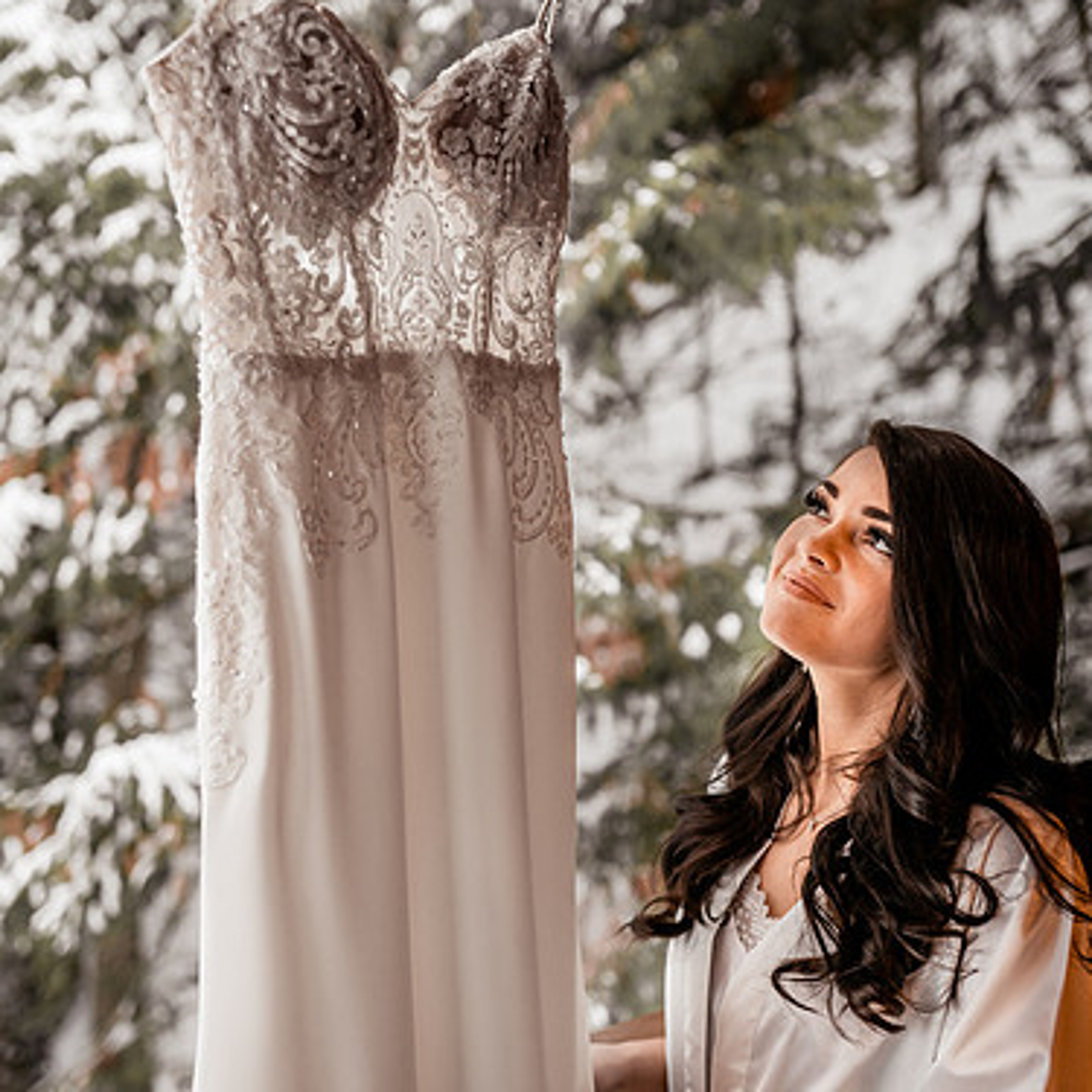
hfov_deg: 36.8
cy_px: 561
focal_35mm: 46
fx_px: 1642
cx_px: 518
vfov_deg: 36.8
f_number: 2
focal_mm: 35
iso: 640
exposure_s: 1/320
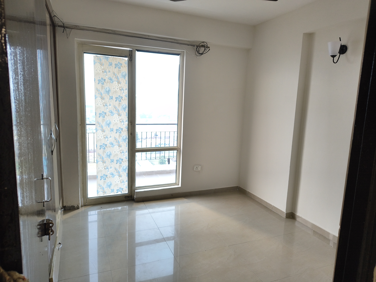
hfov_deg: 71.6
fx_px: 261
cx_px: 188
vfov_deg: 56.8
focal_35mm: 24
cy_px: 141
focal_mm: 5.56
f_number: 1.8
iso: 551
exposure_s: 1/50
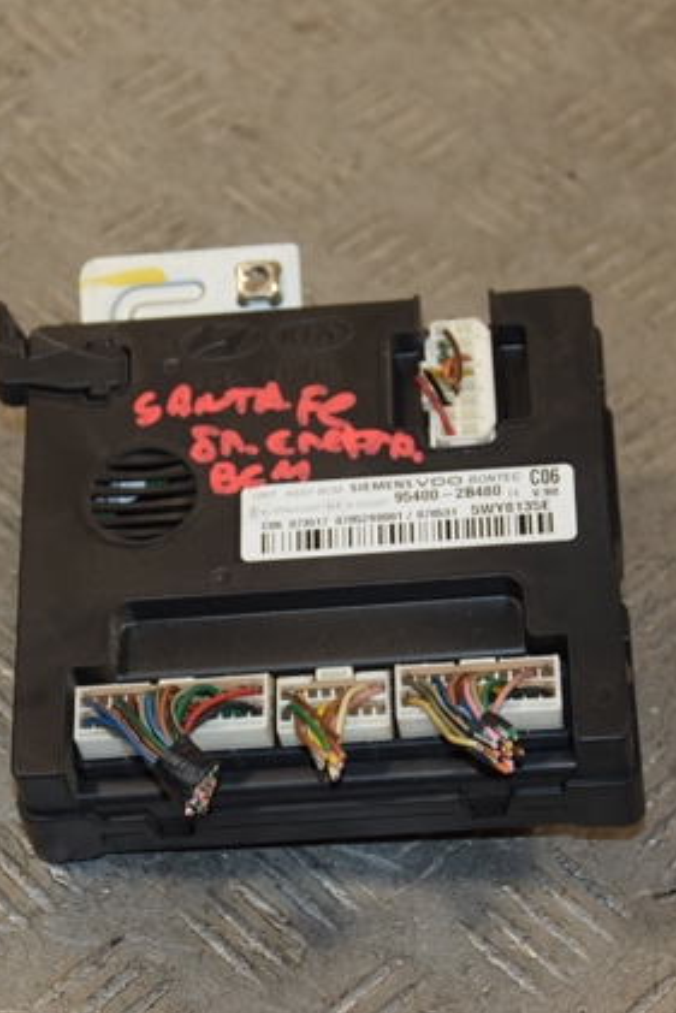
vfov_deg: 17.9
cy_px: 505
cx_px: 318
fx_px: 3208
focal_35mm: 114
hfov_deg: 12.0
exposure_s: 1/200
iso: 800
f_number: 5
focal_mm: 50
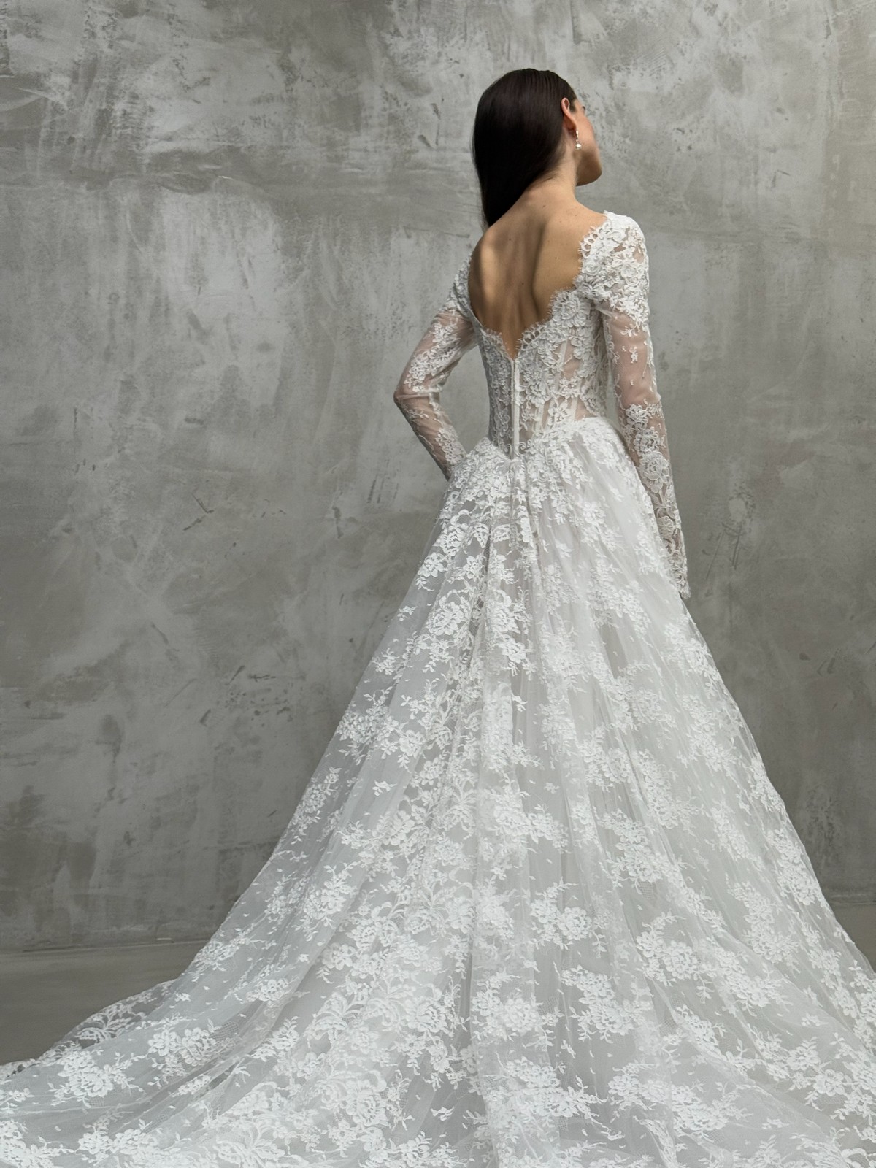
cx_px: 438
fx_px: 1620
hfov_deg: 30.3
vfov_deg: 39.7
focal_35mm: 48
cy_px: 584
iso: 100
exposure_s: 1/95
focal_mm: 6.76
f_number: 1.78
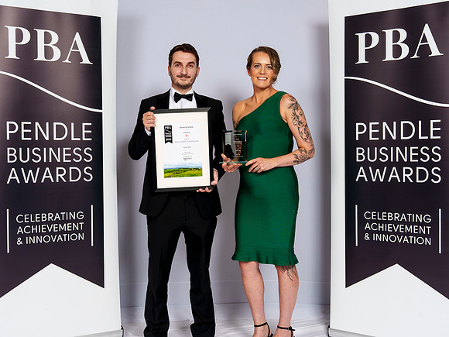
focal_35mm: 47
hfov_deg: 40.4
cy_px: 173
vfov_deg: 30.8
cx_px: 209
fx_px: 610
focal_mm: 39
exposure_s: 1/125
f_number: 8
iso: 100
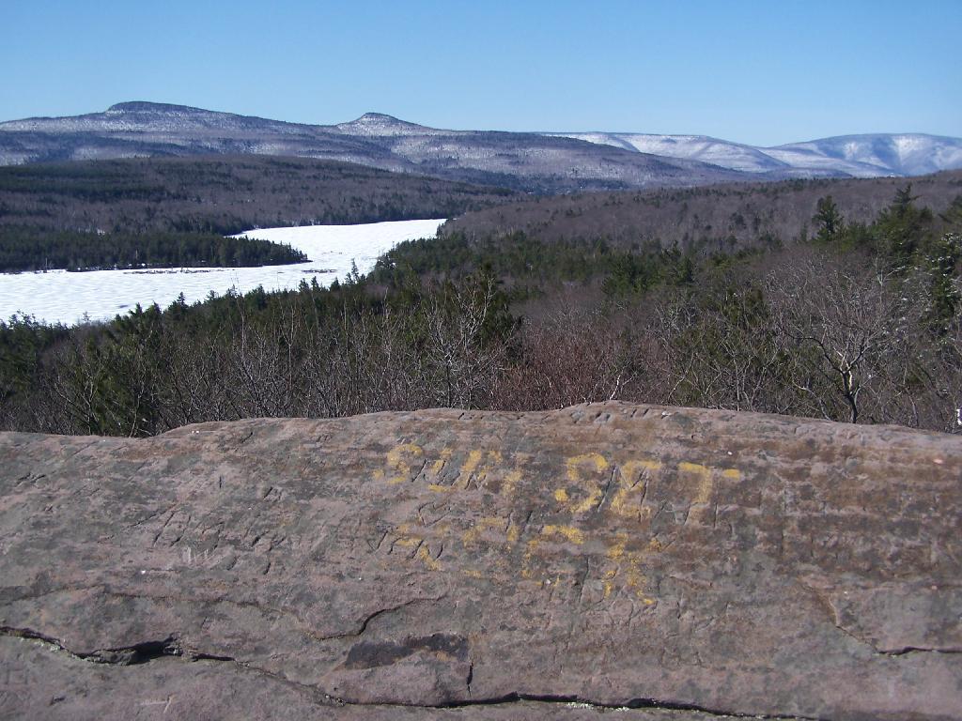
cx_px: 481
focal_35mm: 38
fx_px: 1056
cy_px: 360
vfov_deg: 37.7
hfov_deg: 49.0
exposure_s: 1/1000
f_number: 4
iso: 80
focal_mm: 6.3
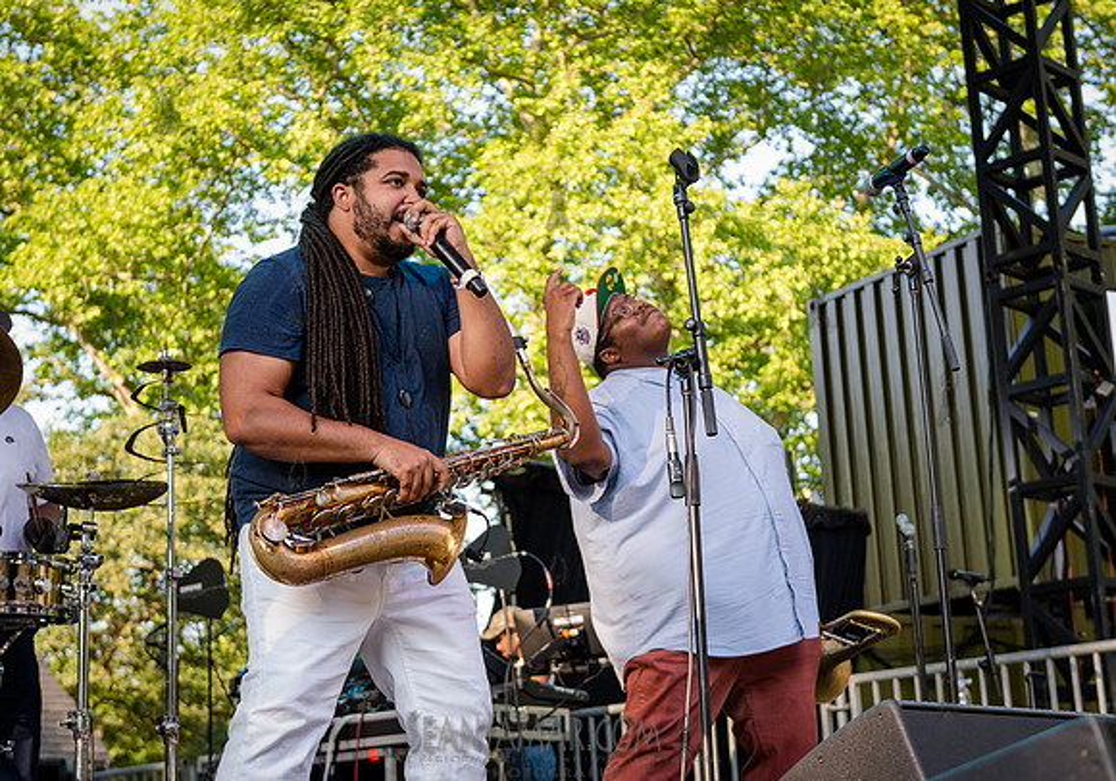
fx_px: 2050
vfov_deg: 21.5
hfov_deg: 30.4
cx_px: 495
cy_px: 308
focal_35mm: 65
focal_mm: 48
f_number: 3.5
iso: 800
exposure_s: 1/640
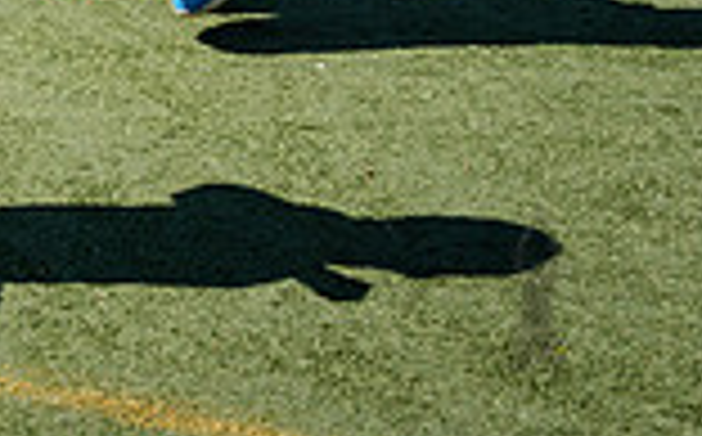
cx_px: -573
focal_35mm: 139
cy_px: -406
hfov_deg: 13.5
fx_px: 2655
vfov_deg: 8.9
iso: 200
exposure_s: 1/1600
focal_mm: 32
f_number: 4
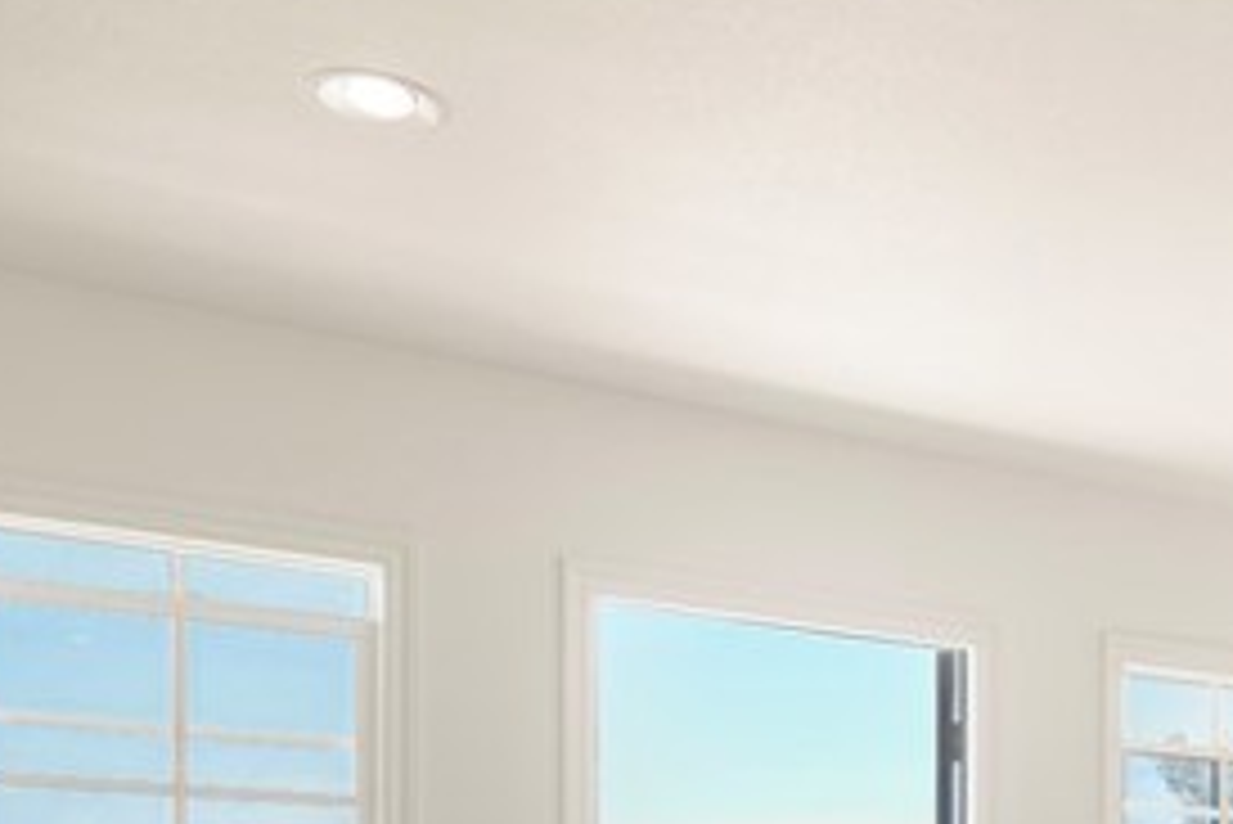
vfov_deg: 22.0
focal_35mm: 56
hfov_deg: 30.7
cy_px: 1038
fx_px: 1919
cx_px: 1444
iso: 125
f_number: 4
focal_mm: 10
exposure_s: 1/18
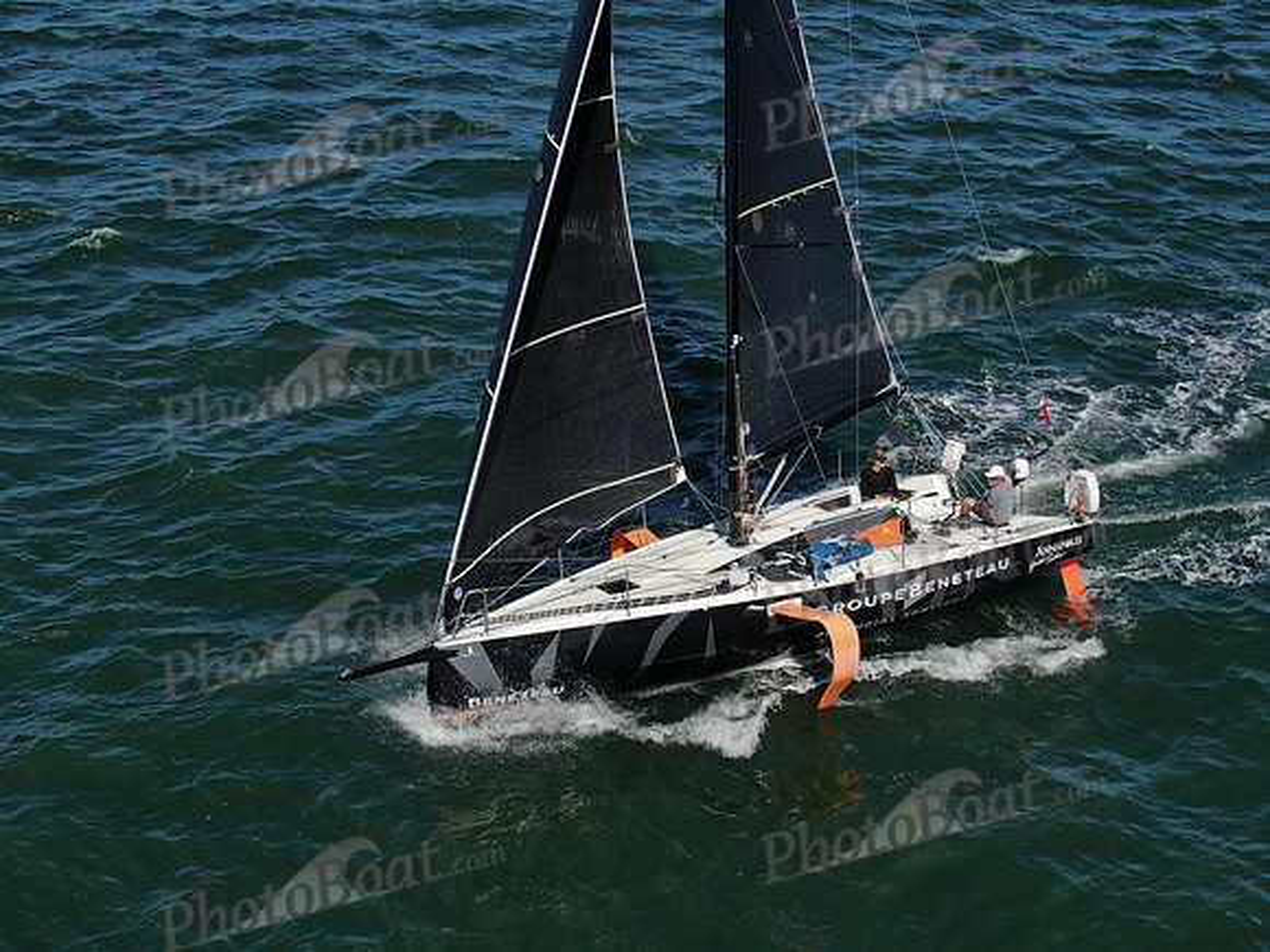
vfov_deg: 30.3
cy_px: 476
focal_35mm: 48
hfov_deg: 39.7
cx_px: 635
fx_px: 1761
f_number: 3.8
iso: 100
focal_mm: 8.6
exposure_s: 1/1250
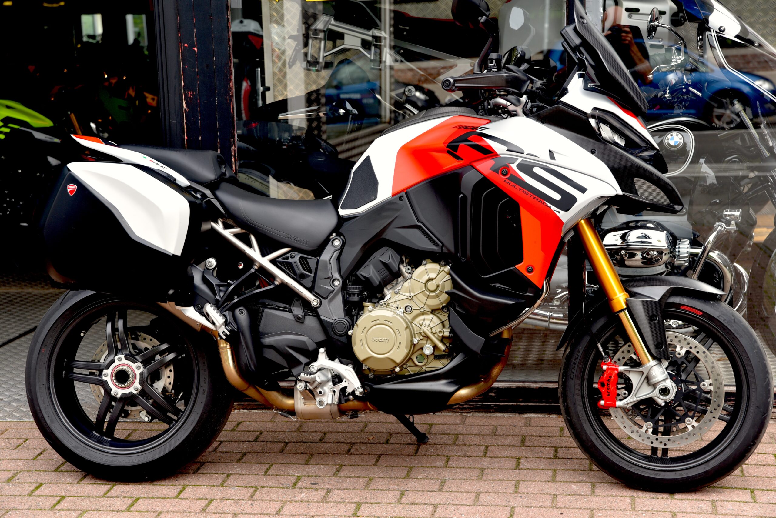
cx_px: 388
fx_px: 1509
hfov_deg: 28.8
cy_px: 259
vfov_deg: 19.5
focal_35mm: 70
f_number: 5
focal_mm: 70
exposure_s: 1/100
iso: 200
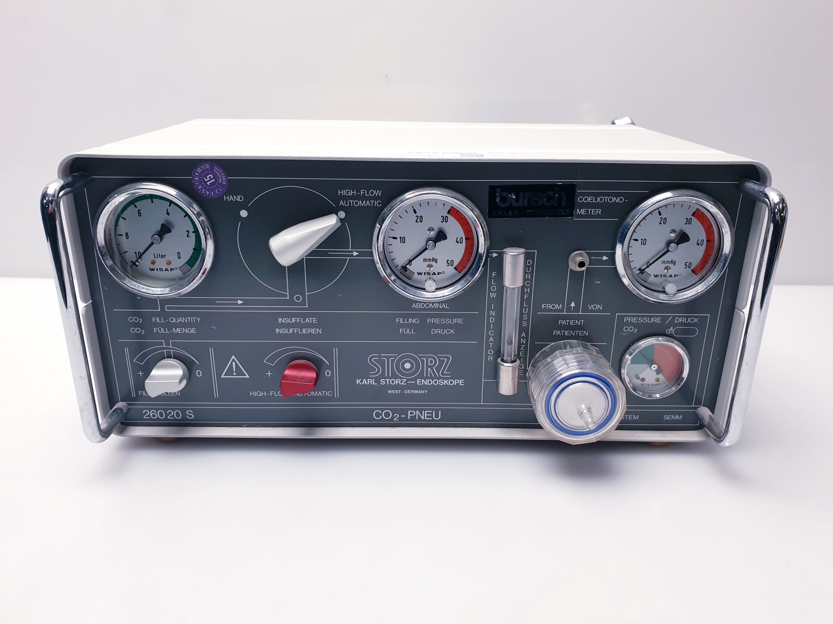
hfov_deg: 67.3
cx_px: 416
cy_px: 312
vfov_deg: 53.1
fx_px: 626
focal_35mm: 26
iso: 80
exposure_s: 1/100
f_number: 2.4
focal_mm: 4.3
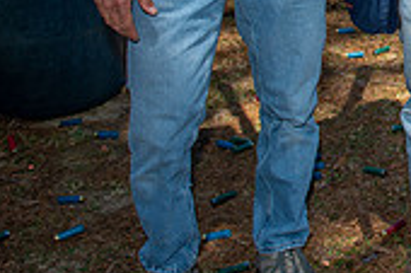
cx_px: 595
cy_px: -116
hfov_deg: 21.3
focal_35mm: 82
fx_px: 935
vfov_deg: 15.5
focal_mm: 24
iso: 50
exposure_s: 1/160
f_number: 4.5
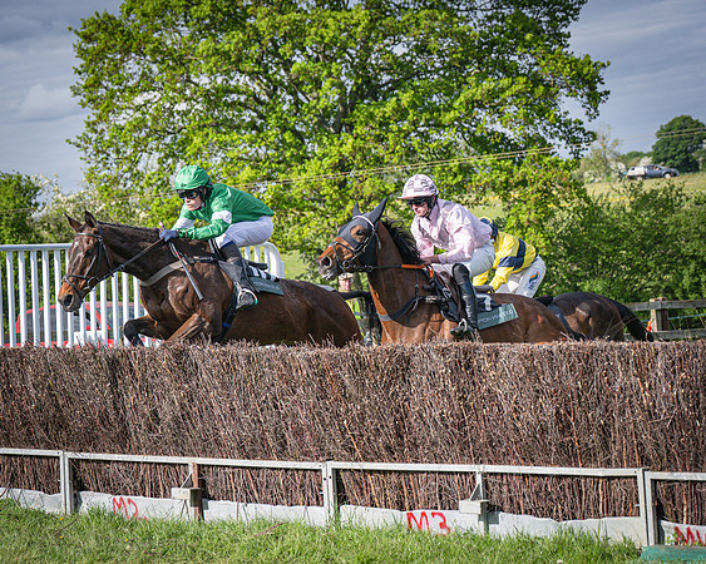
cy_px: 282
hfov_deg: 16.3
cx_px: 353
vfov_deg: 13.0
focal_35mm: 118
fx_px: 2471
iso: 400
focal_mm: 70
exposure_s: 1/3200
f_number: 4
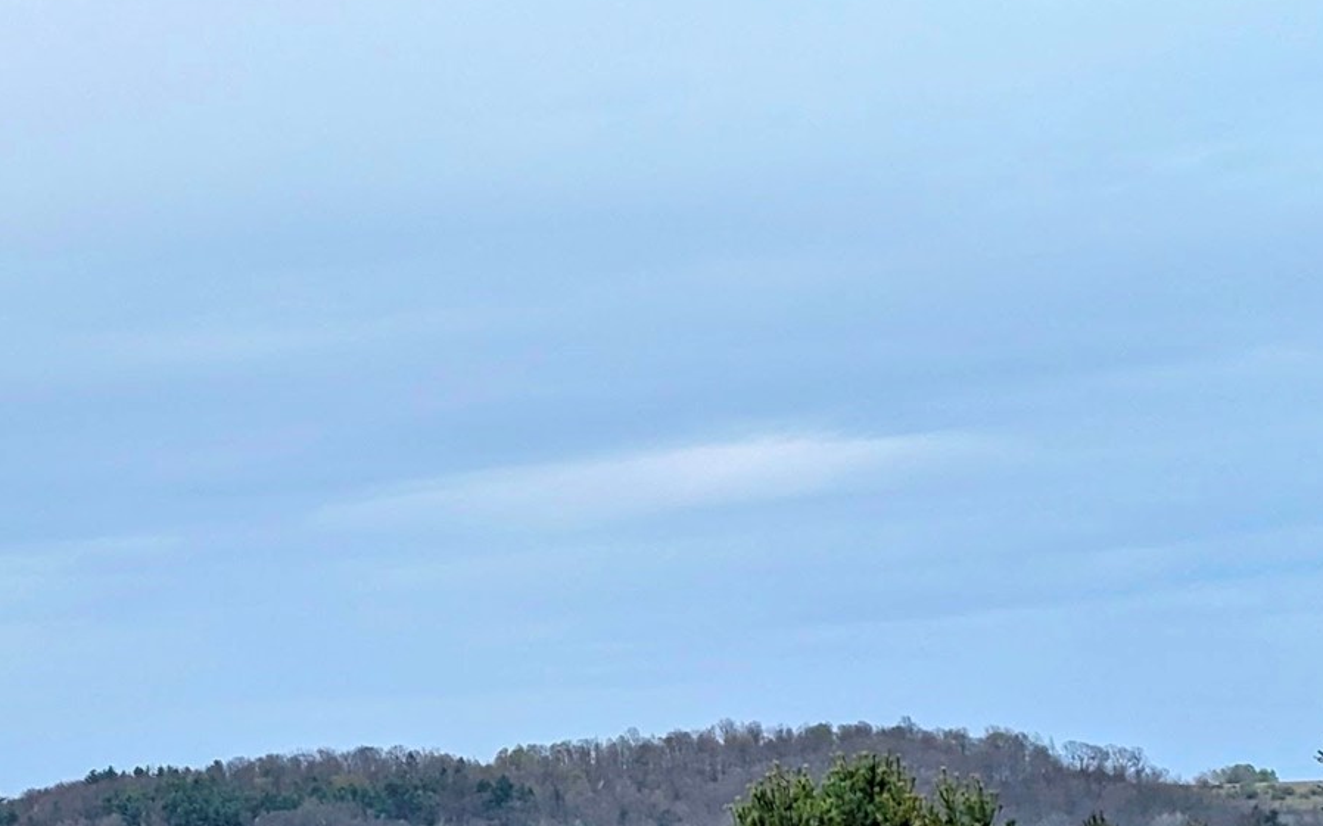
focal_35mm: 116
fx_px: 4182
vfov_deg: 11.1
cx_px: 280
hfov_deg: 17.8
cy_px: 967
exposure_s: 1/853
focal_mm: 6.81
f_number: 1.85
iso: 42
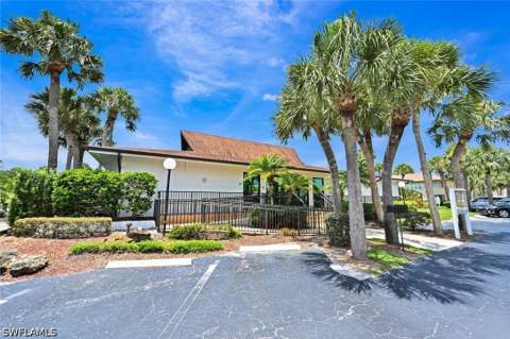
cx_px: 255
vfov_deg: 81.1
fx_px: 198
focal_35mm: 14
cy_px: 170
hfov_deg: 104.3
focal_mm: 14
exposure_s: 1/125
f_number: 11
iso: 200
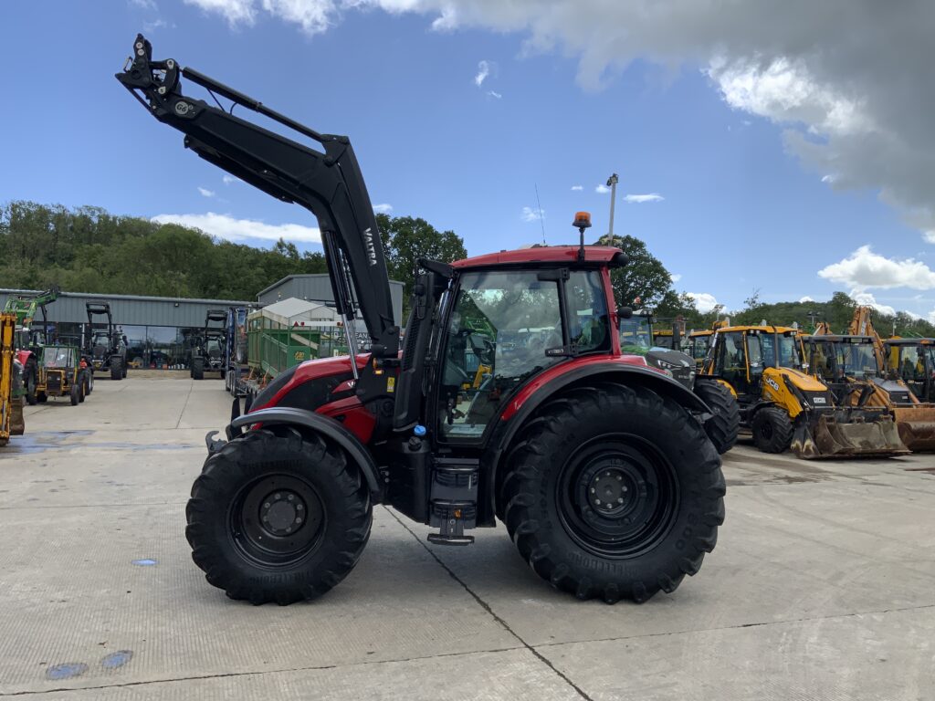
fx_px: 783
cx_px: 468
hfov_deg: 61.7
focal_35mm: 29
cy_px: 350
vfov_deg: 48.2
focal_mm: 3
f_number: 1.8
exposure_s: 1/1490
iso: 16
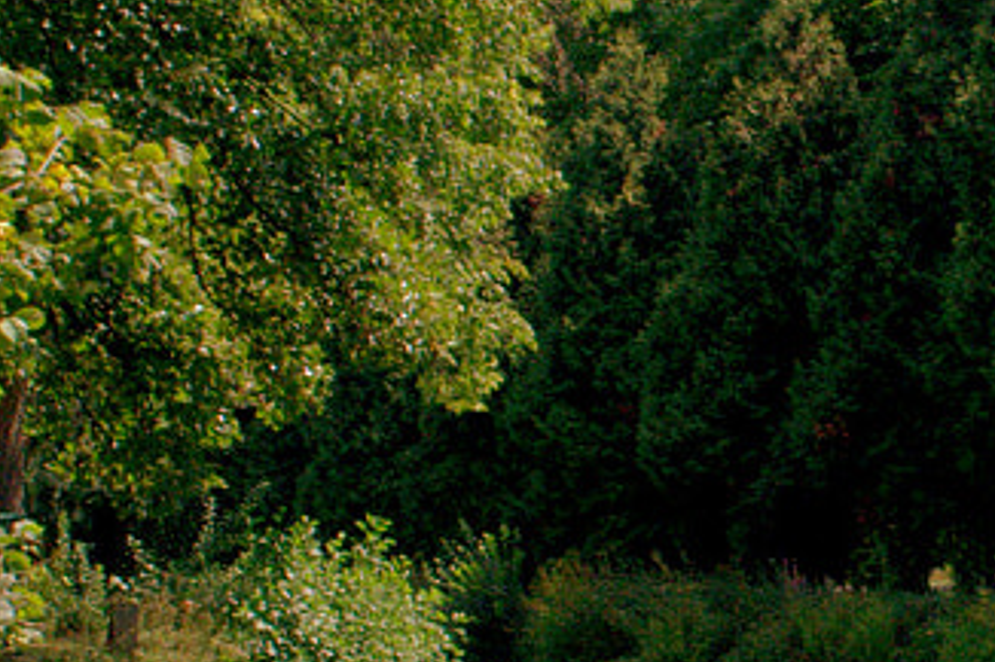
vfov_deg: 8.5
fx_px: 4475
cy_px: 325
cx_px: 1068
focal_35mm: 162
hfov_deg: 12.5
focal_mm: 22
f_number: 10
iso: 400
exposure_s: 1/200
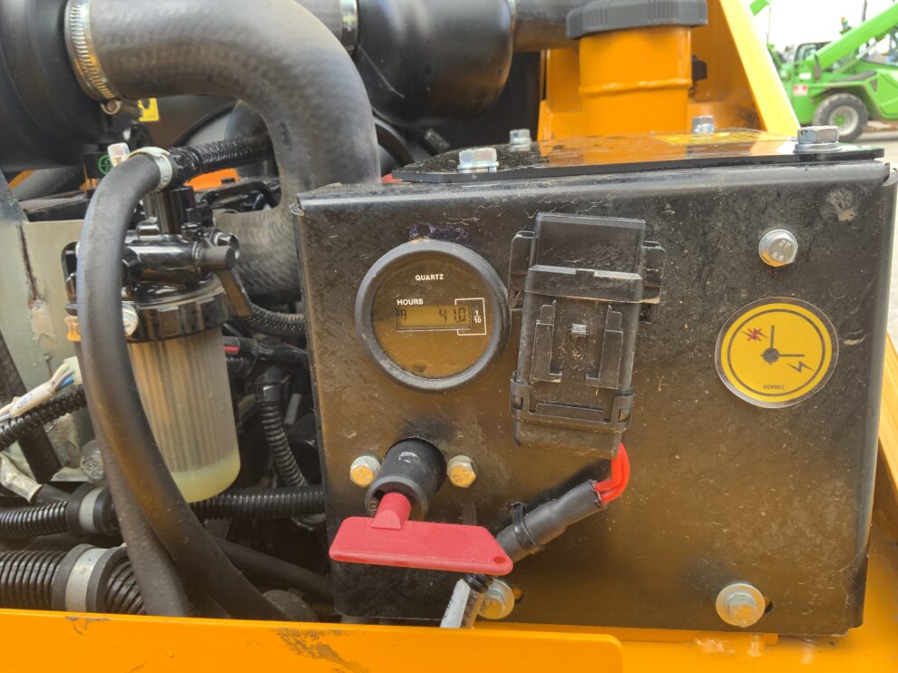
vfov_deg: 46.8
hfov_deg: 60.0
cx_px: 449
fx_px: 778
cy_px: 334
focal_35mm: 30
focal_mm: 3
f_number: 1.8
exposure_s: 1/122
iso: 40
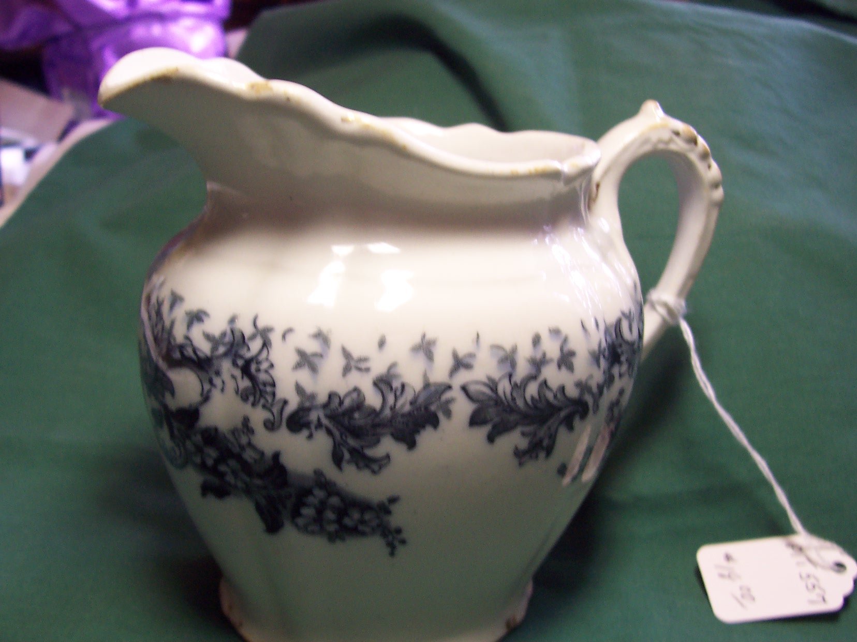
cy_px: 321
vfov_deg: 38.7
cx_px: 428
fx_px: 916
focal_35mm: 37
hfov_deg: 50.1
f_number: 2.8
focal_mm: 5.6
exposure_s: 1/30
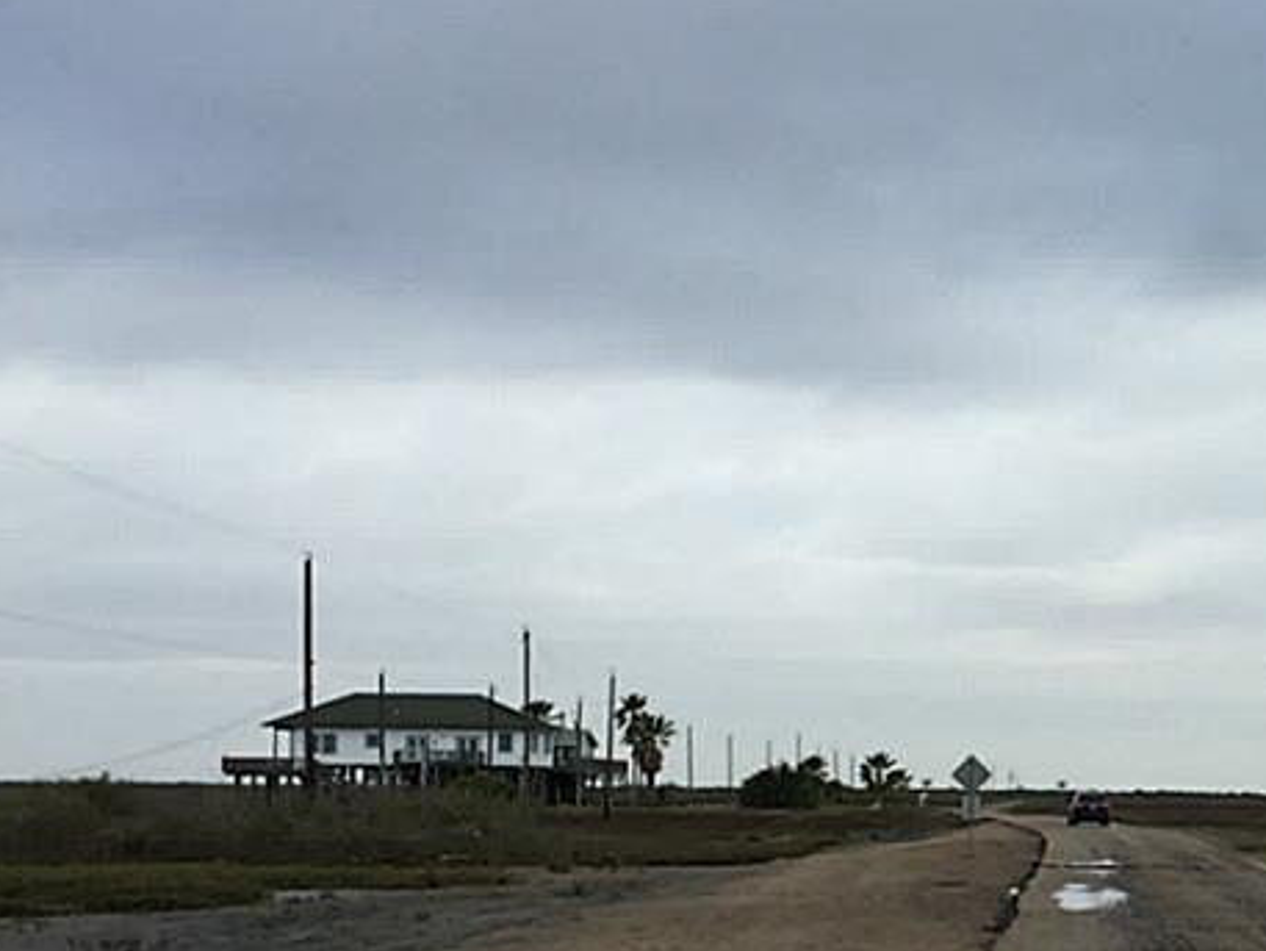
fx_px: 2378
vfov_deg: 22.3
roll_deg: -1.4
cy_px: 740
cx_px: 1308
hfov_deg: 27.8
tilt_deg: +2.4
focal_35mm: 65
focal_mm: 4.15
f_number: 2.2
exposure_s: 1/1364
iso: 32
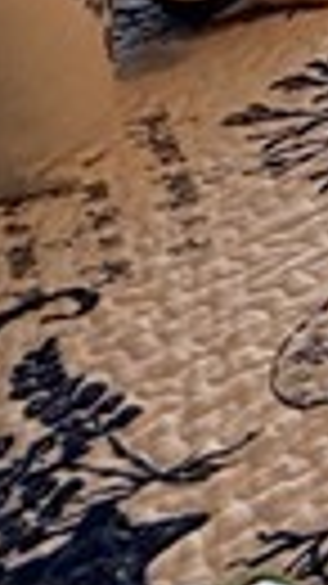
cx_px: 1393
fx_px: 1858
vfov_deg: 13.3
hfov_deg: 7.0
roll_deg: +0.0
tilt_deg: -2.6
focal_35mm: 120
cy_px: -819
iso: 100
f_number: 2.2
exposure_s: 1/120
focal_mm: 2.22
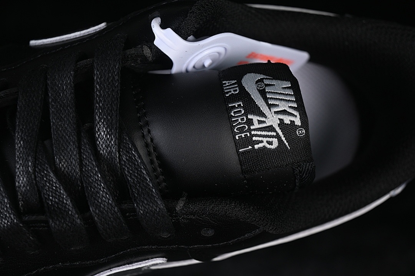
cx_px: 208
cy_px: 138
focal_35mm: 75
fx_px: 865
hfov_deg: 27.0
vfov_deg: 18.2
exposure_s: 1/50
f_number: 6.3
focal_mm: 50
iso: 160
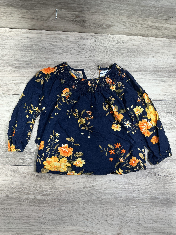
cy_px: 118
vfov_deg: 61.7
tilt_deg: -83.6
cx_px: 88
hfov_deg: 48.2
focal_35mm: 29
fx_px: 197
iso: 100
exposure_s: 1/50
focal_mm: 3
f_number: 1.8
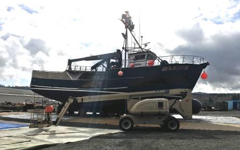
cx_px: 120
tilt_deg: +5.3
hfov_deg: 61.2
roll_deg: -1.8
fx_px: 203
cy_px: 89
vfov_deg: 40.5
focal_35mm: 31
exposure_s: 1/7692
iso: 25
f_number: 2.2
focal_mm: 4.15
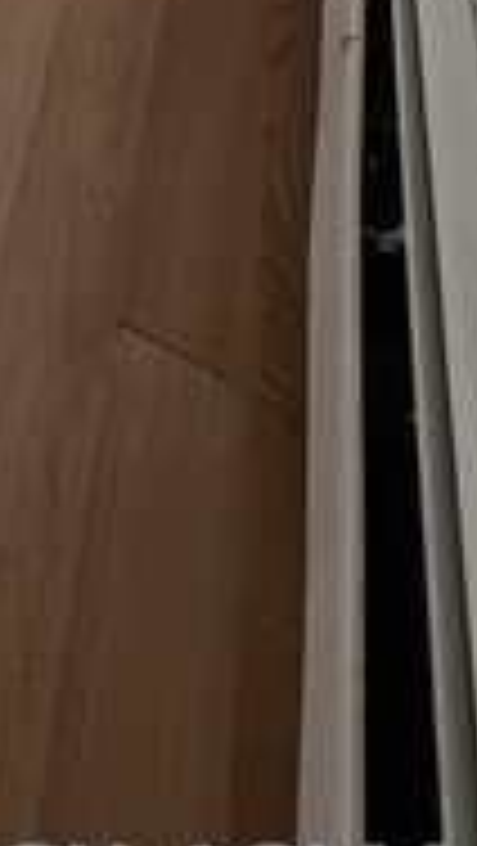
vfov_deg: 25.4
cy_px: -511
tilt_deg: -23.8
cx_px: -630
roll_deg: +1.7
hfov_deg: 14.9
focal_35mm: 54
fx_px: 1212
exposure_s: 1/121
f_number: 2.2
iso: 160
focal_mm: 2.22
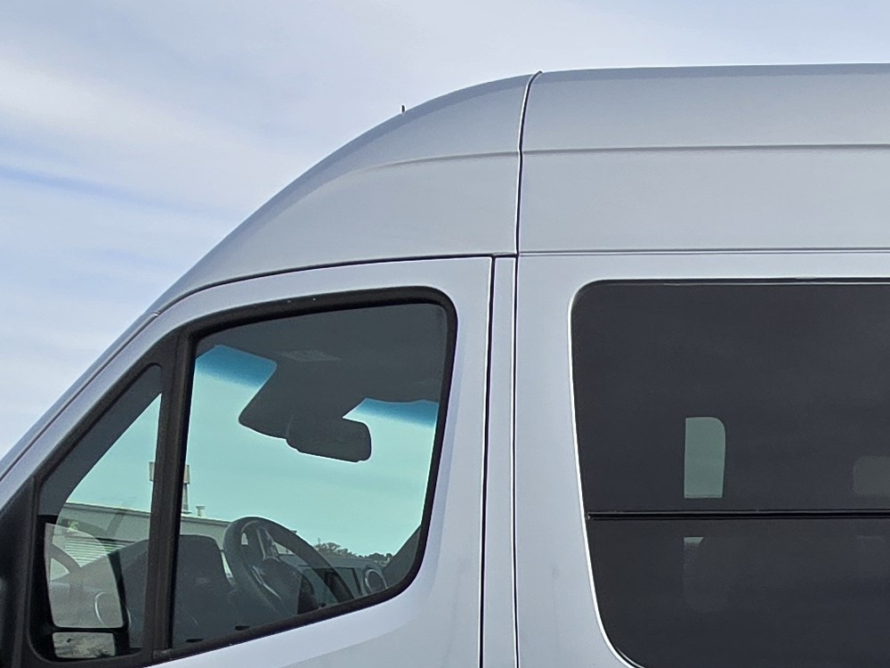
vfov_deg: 24.9
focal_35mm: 52
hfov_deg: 29.2
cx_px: 1182
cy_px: 832
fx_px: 1337
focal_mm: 2.2
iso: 50
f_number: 2.2
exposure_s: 1/2000
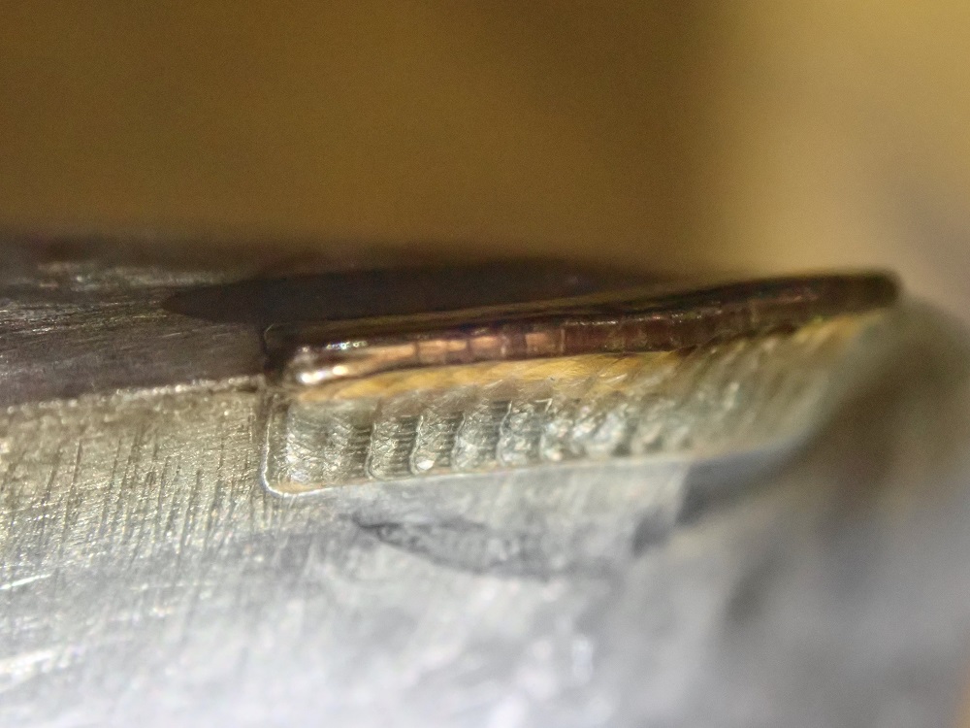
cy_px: 364
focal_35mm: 100
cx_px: 485
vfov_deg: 14.8
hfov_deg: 19.6
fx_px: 2802
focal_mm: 18
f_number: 6.3
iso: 2000
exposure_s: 1/100
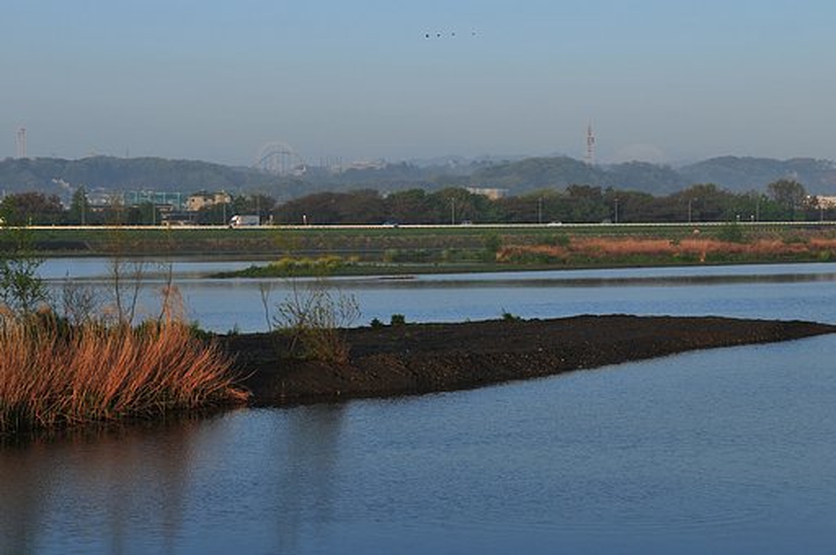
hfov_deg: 24.6
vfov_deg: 16.5
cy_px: 278
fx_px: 1913
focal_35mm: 82
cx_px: 418
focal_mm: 55
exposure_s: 1/320
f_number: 8
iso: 200
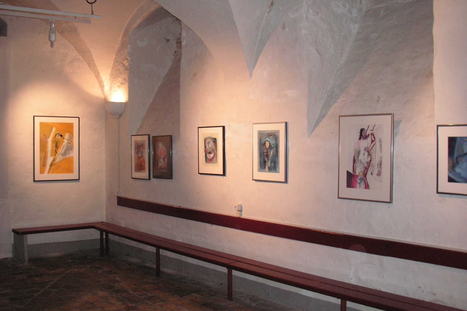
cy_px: 149
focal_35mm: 40
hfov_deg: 48.5
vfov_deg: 33.4
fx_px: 519
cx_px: 233
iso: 160
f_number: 3.3
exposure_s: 1/45
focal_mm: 6.3
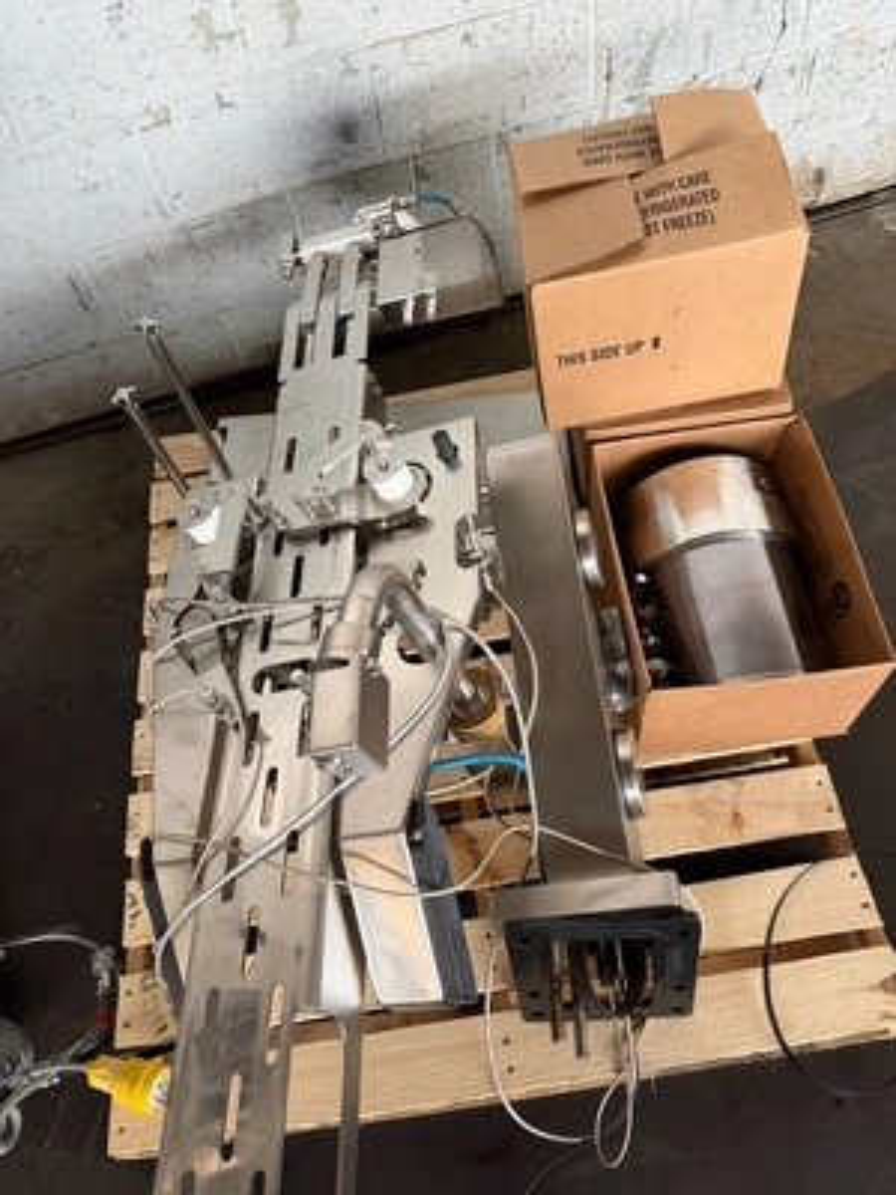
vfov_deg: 71.6
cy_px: 598
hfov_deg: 56.8
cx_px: 448
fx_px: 828
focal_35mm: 24
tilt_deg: -57.7
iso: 800
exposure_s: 1/60
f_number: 1.78
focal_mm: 6.76
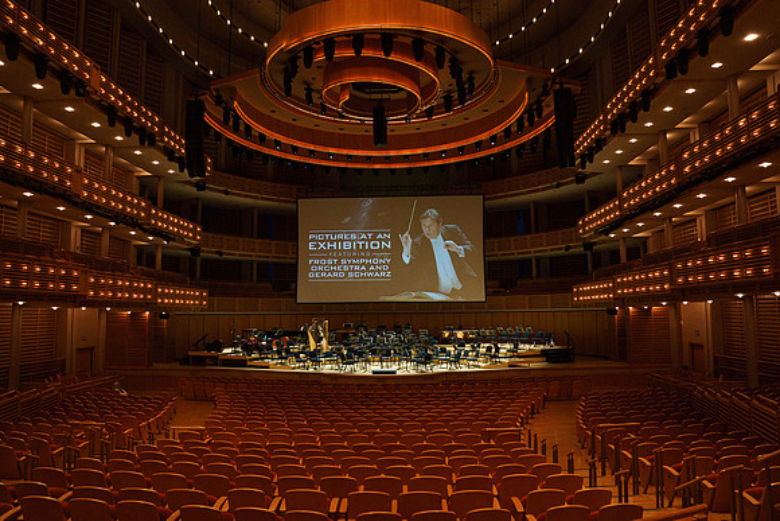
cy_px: 260
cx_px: 390
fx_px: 532
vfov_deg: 52.1
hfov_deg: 72.5
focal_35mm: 25
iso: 2500
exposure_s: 1/200
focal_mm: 24
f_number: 5.6
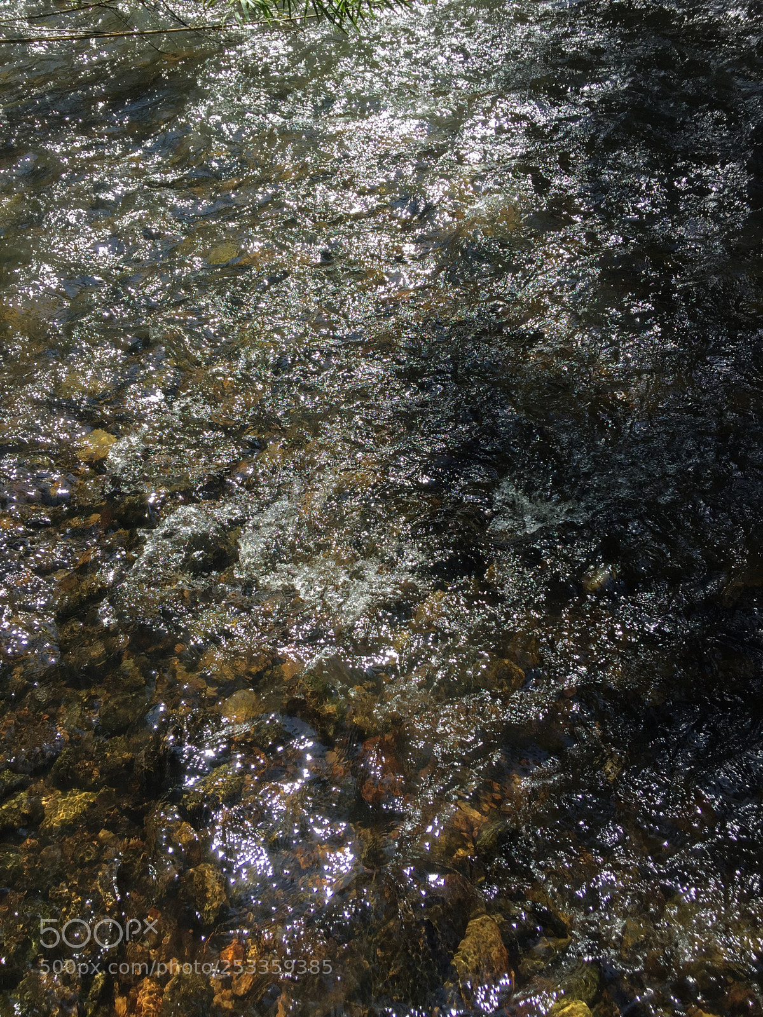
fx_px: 852
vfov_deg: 61.7
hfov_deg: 48.2
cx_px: 382
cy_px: 508
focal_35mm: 29
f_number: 2.2
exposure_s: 1/1130
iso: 32
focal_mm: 4.15
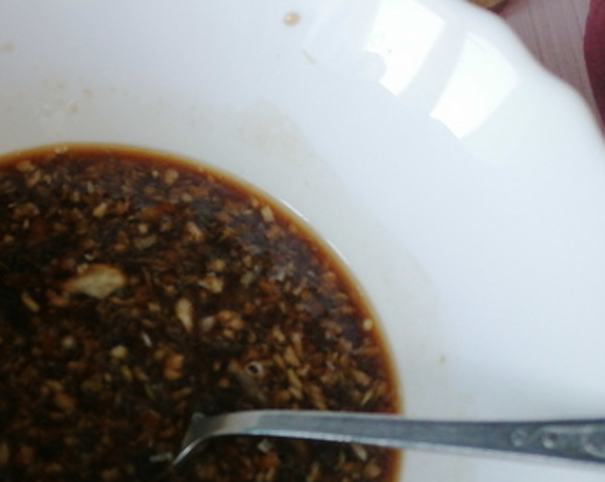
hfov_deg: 37.8
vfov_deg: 31.0
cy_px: 403
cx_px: 103
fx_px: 841
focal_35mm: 47
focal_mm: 5.4
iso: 200
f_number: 1.8
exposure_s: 1/45
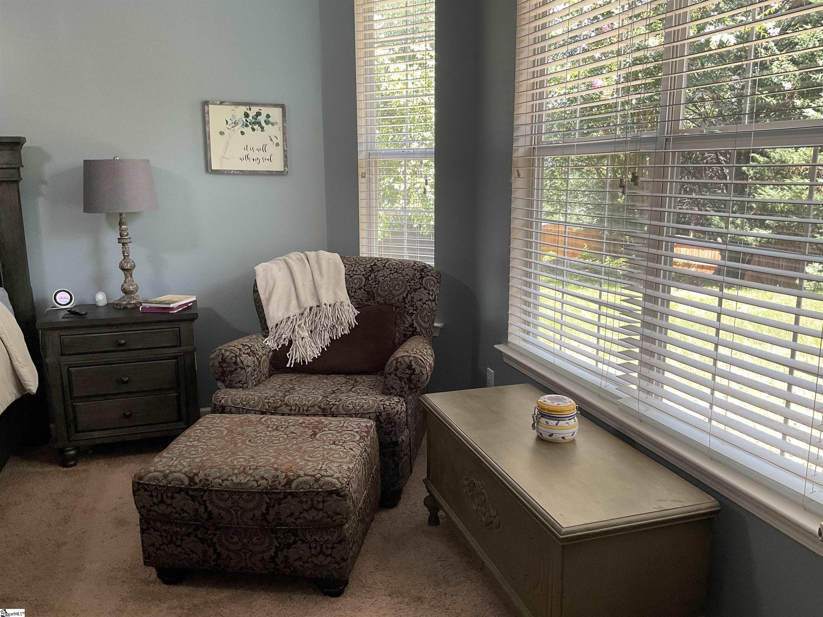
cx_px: 412
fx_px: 689
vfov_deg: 48.2
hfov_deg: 61.7
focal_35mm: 29
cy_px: 308
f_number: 1.8
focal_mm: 3
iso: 50
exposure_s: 1/60
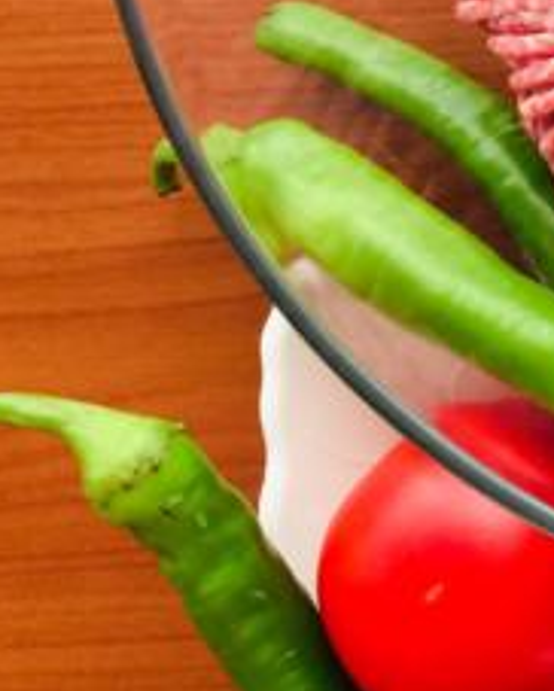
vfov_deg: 22.1
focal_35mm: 86
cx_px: 916
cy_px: 195
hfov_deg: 15.9
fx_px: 1760
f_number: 2.2
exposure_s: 1/33
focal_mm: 4.15
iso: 40
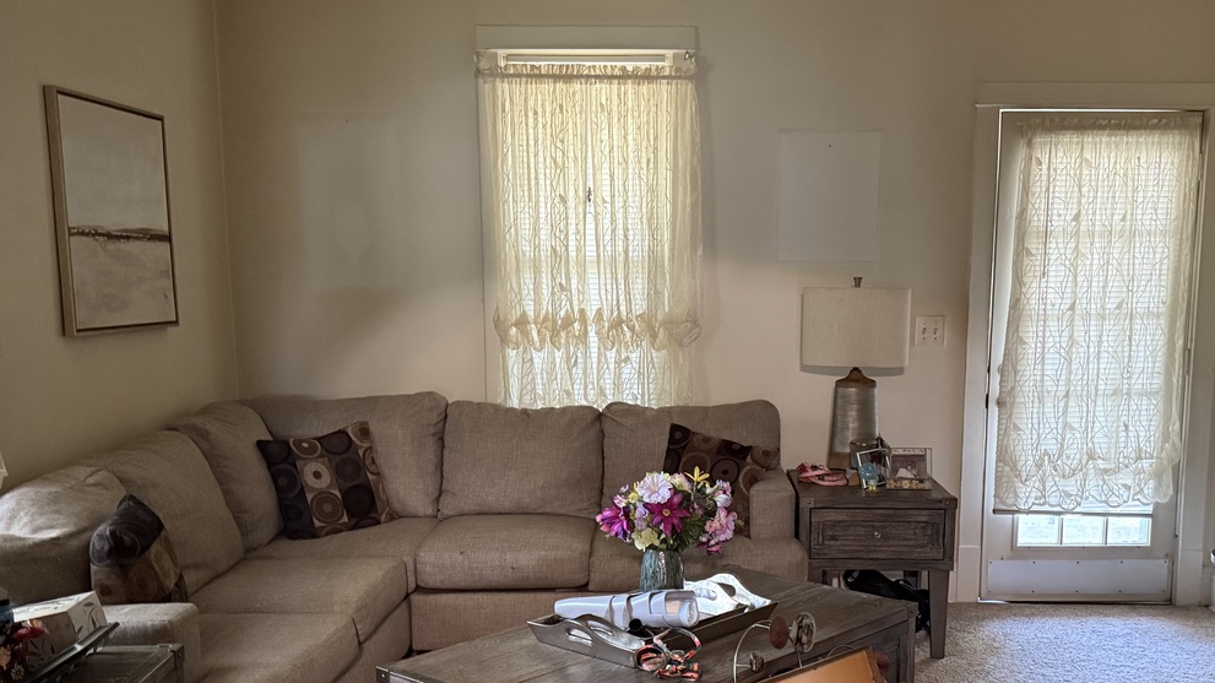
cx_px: 693
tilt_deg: -8.6
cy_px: 472
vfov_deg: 30.9
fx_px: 1224
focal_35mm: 38
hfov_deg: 52.6
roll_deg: +1.2
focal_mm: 6.76
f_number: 1.78
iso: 800
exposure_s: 1/60
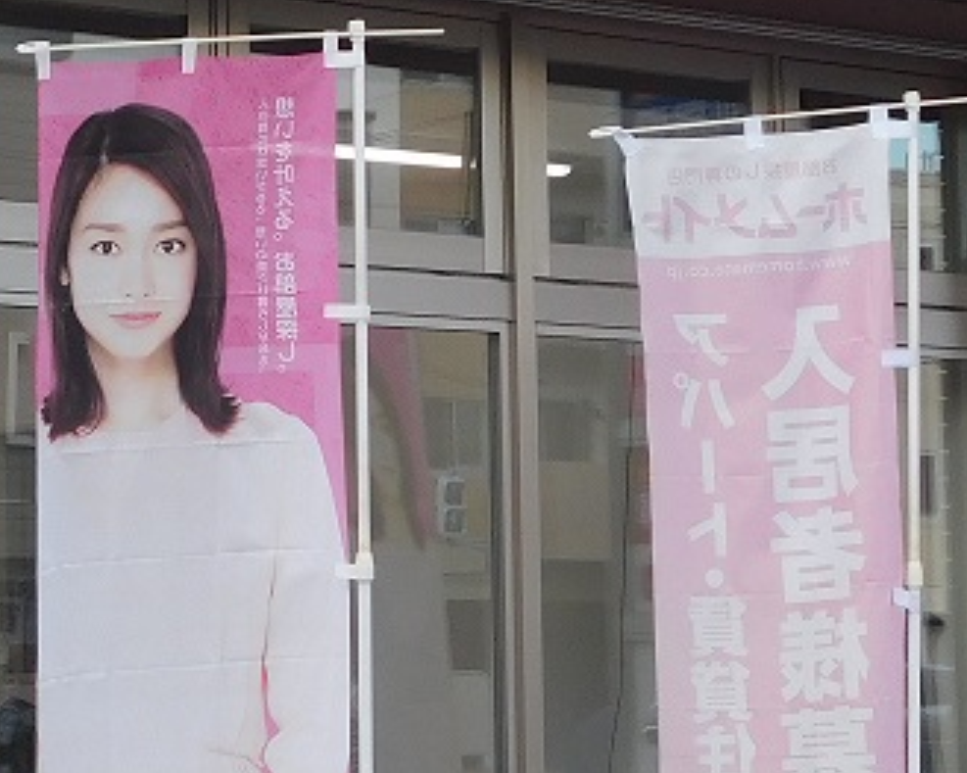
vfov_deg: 12.5
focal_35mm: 123
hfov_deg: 15.5
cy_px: 332
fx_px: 3519
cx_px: 91
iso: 125
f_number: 3.5
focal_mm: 6.3
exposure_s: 1/250
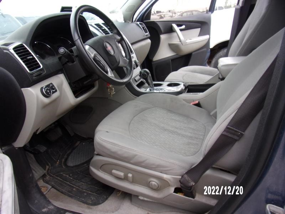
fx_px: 198
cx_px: 142
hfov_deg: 71.6
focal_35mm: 24
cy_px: 107
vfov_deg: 56.8
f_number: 3.3
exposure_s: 1/34
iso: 131
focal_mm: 4.3
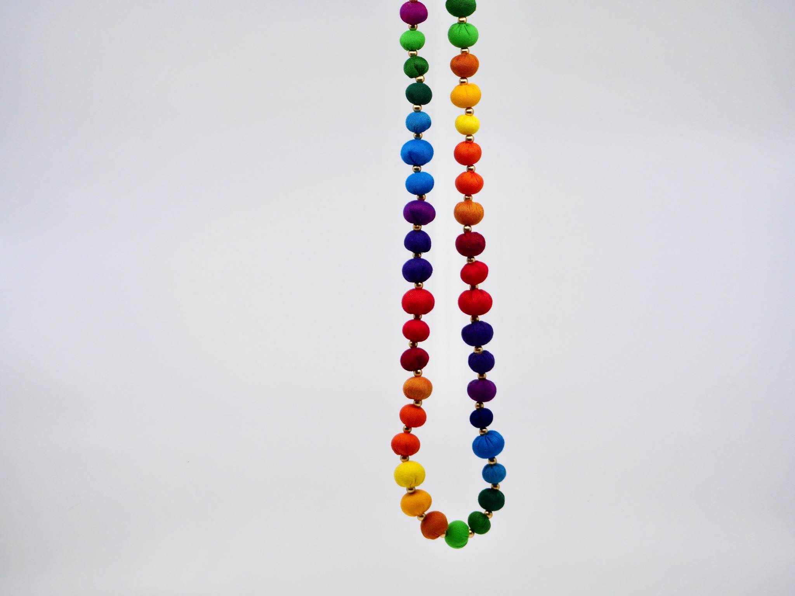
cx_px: 398
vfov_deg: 9.9
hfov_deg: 13.2
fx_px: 3445
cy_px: 298
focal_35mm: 150
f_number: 4.8
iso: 200
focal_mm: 75
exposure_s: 1/320
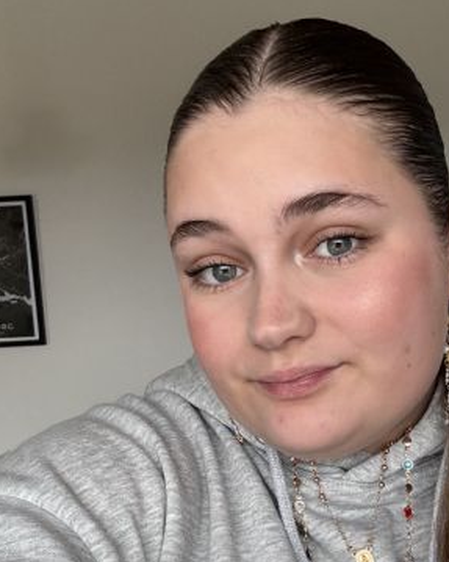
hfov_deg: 30.6
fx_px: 814
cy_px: 338
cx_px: 294
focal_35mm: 49
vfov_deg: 37.9
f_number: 1.9
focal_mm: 2.69
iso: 64
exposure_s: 1/121
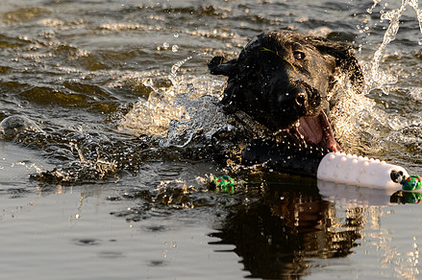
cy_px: 116
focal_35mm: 949
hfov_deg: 2.2
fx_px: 11116
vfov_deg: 1.4
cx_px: 247
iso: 900
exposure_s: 1/1600
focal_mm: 370
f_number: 6.3
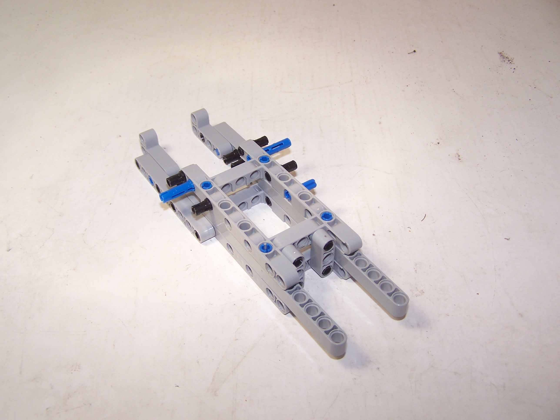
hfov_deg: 49.0
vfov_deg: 37.7
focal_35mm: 38
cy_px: 210
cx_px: 280
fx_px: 615
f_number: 2.8
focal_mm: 6.3
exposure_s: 1/90
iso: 80
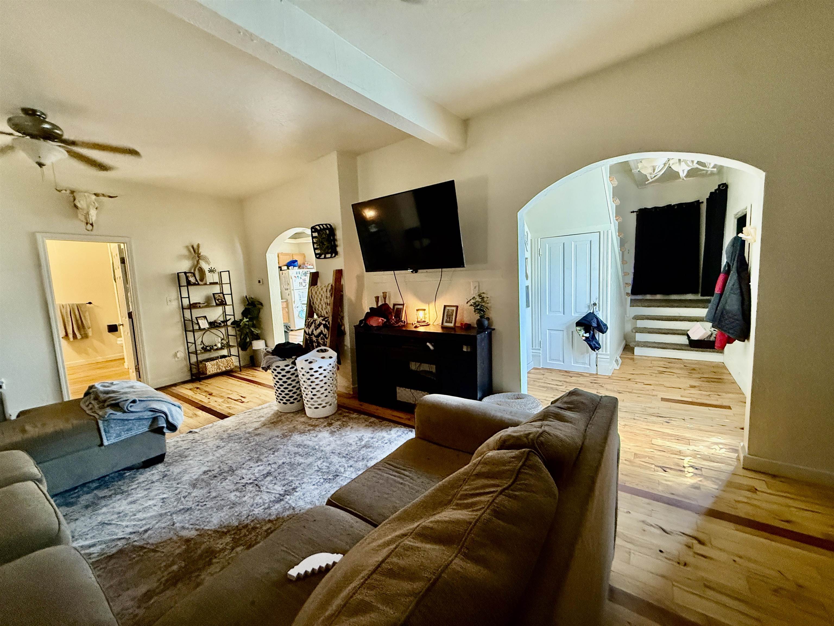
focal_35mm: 14
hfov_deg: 102.1
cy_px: 313
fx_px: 337
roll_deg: +2.8
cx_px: 417
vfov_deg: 85.7
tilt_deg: -5.5
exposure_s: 1/60
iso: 640
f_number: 2.2
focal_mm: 2.22
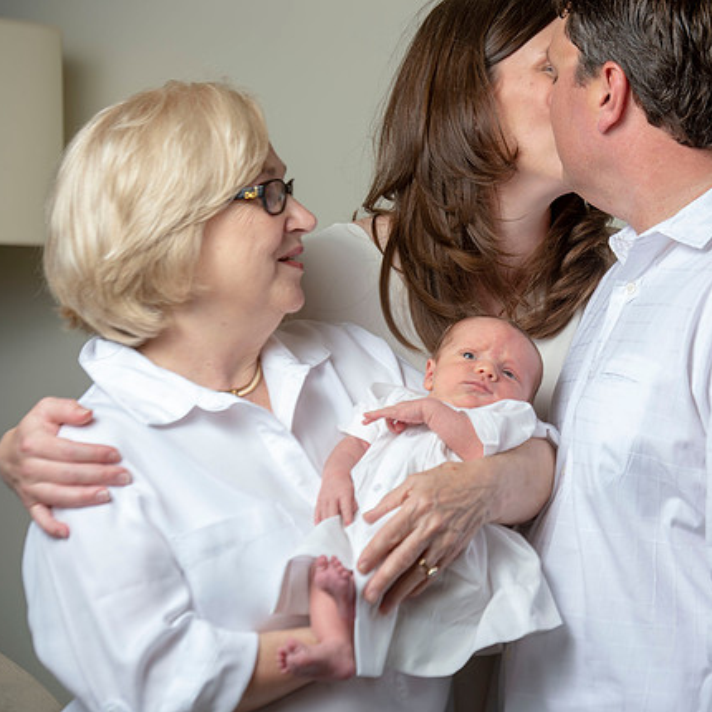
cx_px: 555
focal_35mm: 165
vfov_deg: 10.6
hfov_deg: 10.6
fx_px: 3840
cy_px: 381
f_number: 5.6
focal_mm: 120
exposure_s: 1/160
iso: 125
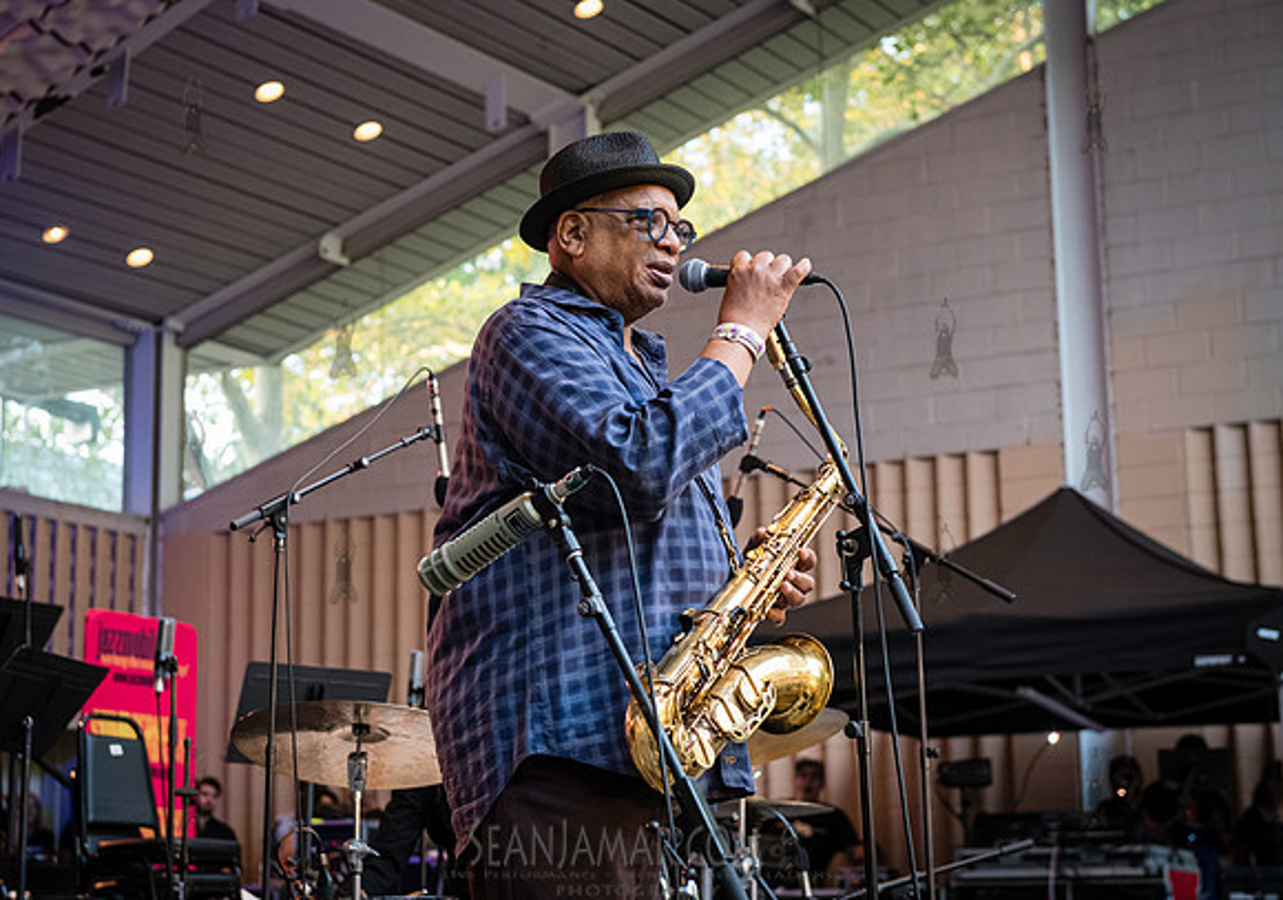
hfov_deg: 28.8
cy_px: 417
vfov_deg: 20.4
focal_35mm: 69
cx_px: 557
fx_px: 2499
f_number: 4
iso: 4000
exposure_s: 1/320
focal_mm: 62
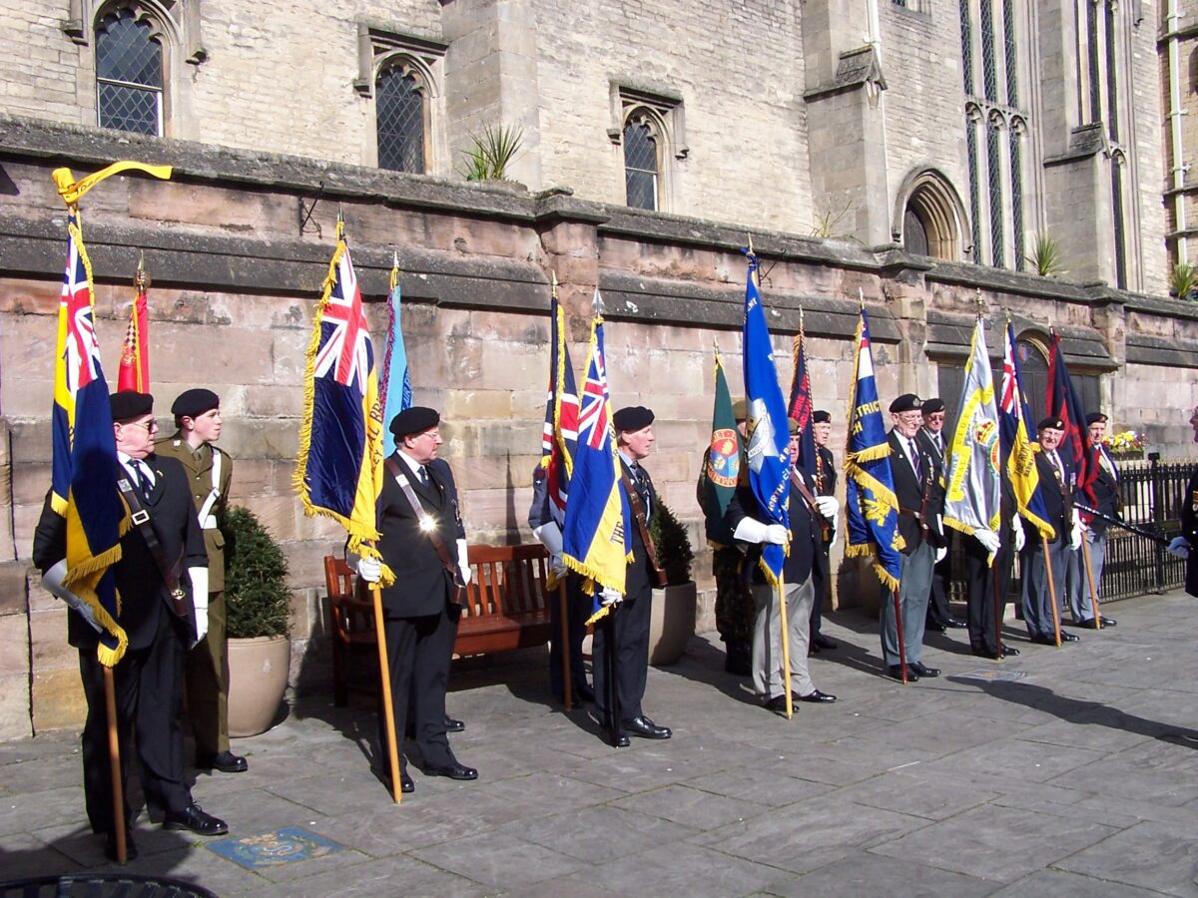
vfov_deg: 37.7
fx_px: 1315
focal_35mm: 38
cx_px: 599
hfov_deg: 49.0
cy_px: 449
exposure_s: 1/350
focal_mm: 6.3
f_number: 5.6
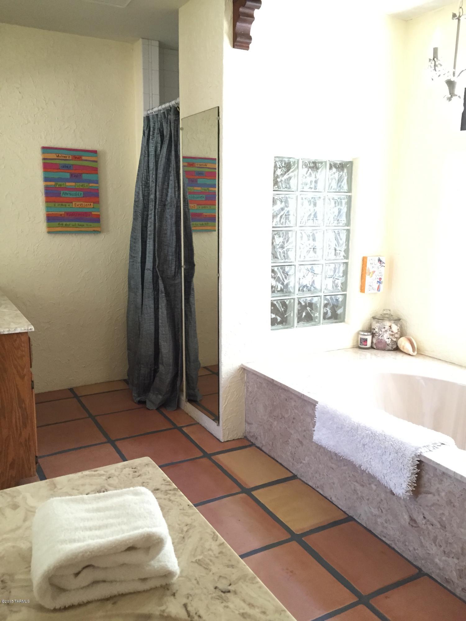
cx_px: 233
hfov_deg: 48.2
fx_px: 521
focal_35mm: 29
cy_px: 310
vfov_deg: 61.7
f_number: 2.2
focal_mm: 4.15
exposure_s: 1/30
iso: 200
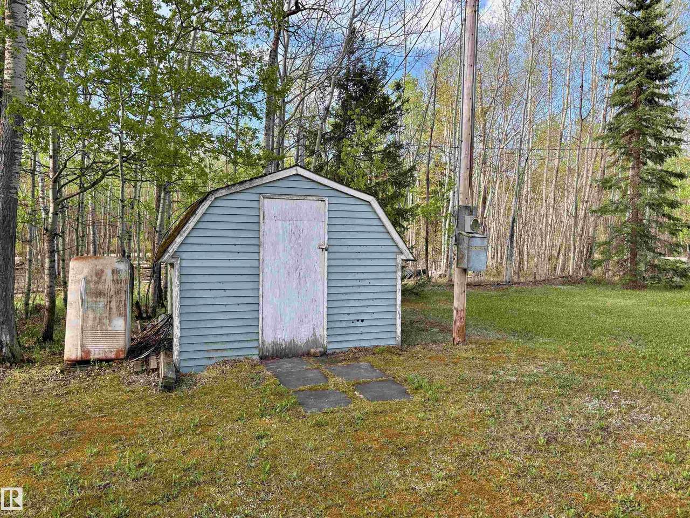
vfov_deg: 53.1
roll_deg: +0.2
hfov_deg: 67.3
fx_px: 518
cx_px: 345
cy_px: 259
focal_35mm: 26
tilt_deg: -2.3
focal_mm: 5.96
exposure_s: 1/612
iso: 50
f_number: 1.6
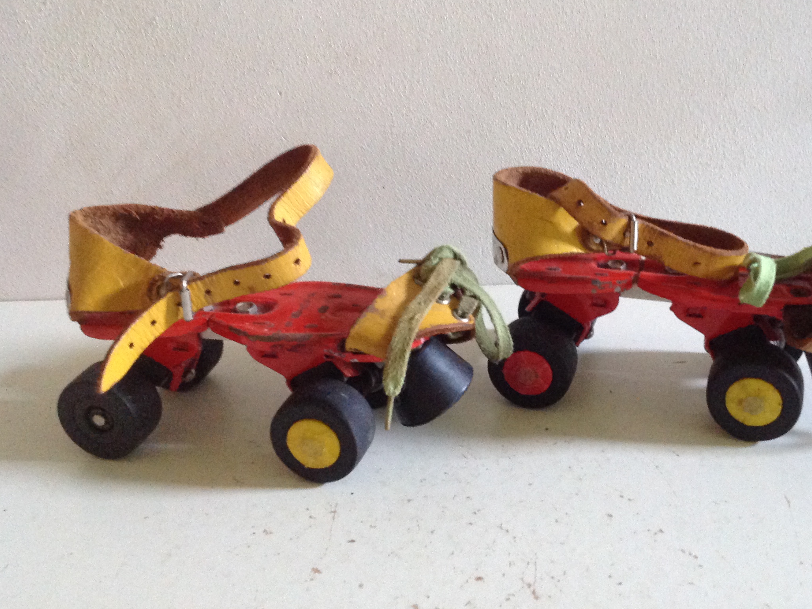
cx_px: 483
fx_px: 1032
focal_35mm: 44
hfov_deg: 42.8
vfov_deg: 32.8
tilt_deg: -21.9
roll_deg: +1.7
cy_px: 258
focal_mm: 4.28
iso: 400
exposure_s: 1/15
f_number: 2.4
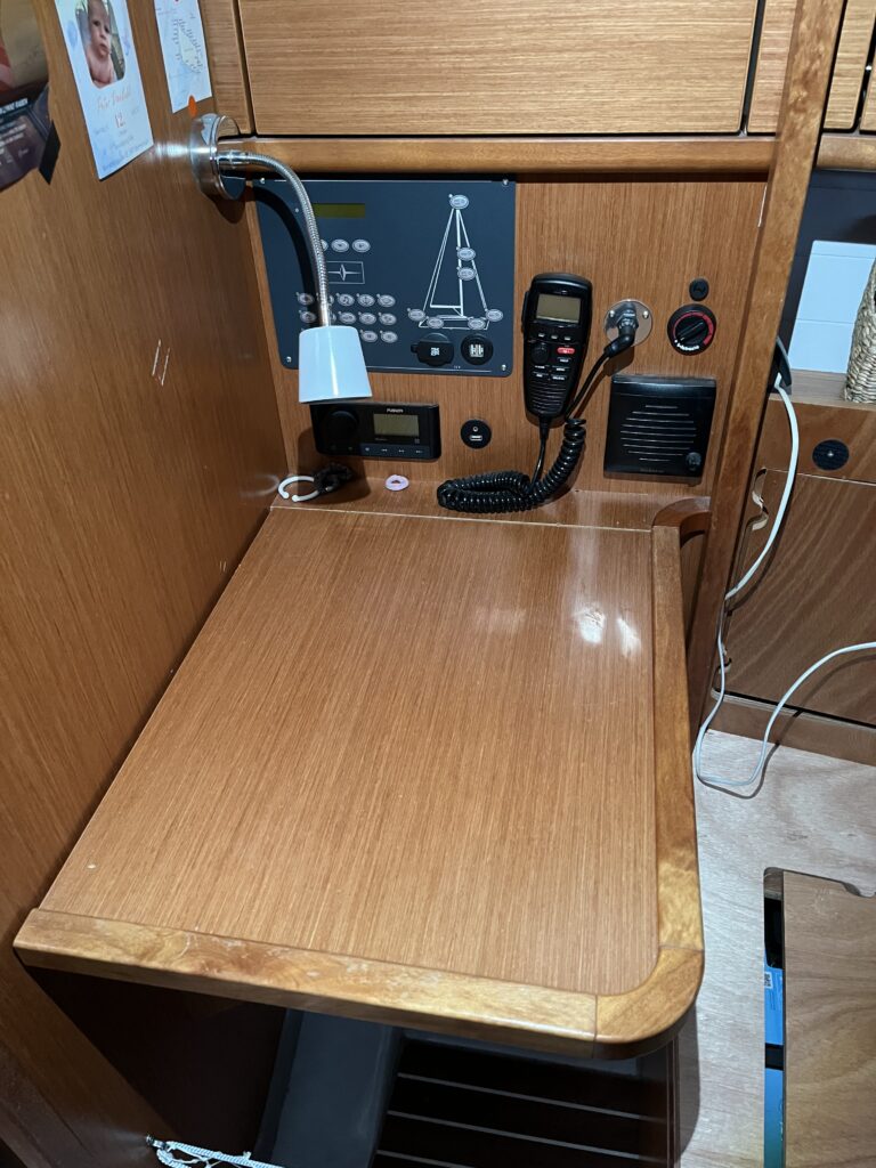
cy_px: 584
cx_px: 438
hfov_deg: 53.1
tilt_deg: -40.0
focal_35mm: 26
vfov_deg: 67.3
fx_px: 877
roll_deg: +0.0
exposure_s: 1/35
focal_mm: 5.1
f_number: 1.6
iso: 500
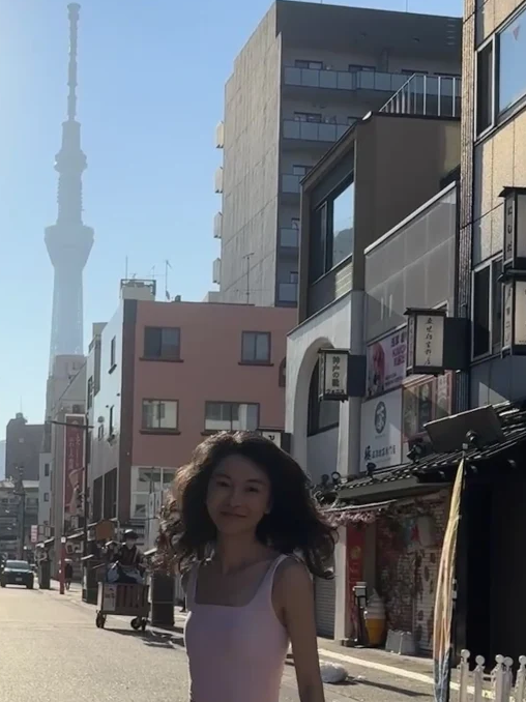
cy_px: 532
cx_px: 88
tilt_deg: +0.9
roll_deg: -0.5
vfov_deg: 36.6
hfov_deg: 27.8
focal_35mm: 51
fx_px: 1034
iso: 100
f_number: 1.78
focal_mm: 6.76
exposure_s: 1/12346
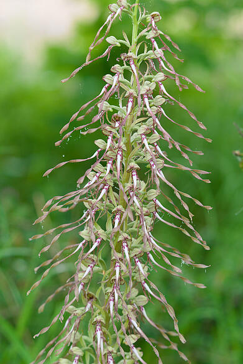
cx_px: 122
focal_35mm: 135
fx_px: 1364
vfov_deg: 15.2
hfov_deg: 10.2
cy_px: 182
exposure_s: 1/160
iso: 250
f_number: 4
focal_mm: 90
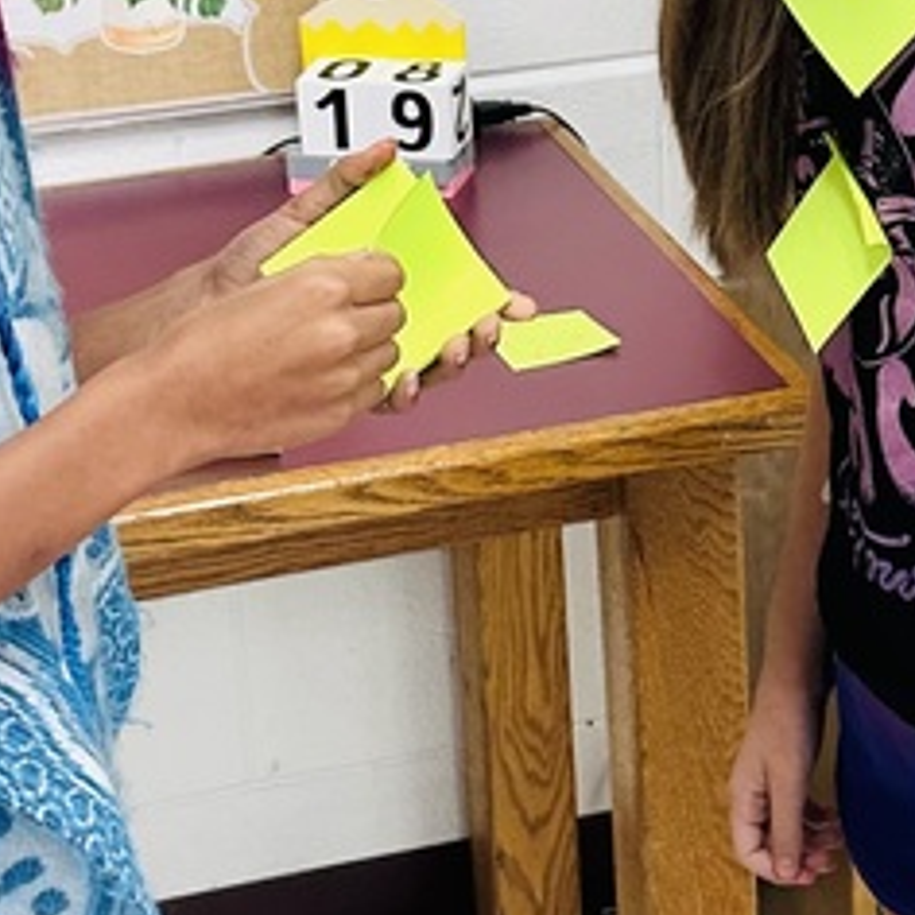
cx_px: 558
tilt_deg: -19.3
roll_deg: +3.2
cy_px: 244
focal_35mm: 92
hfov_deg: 18.9
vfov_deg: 18.8
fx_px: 2751
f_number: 1.78
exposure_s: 1/120
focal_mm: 6.86
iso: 200
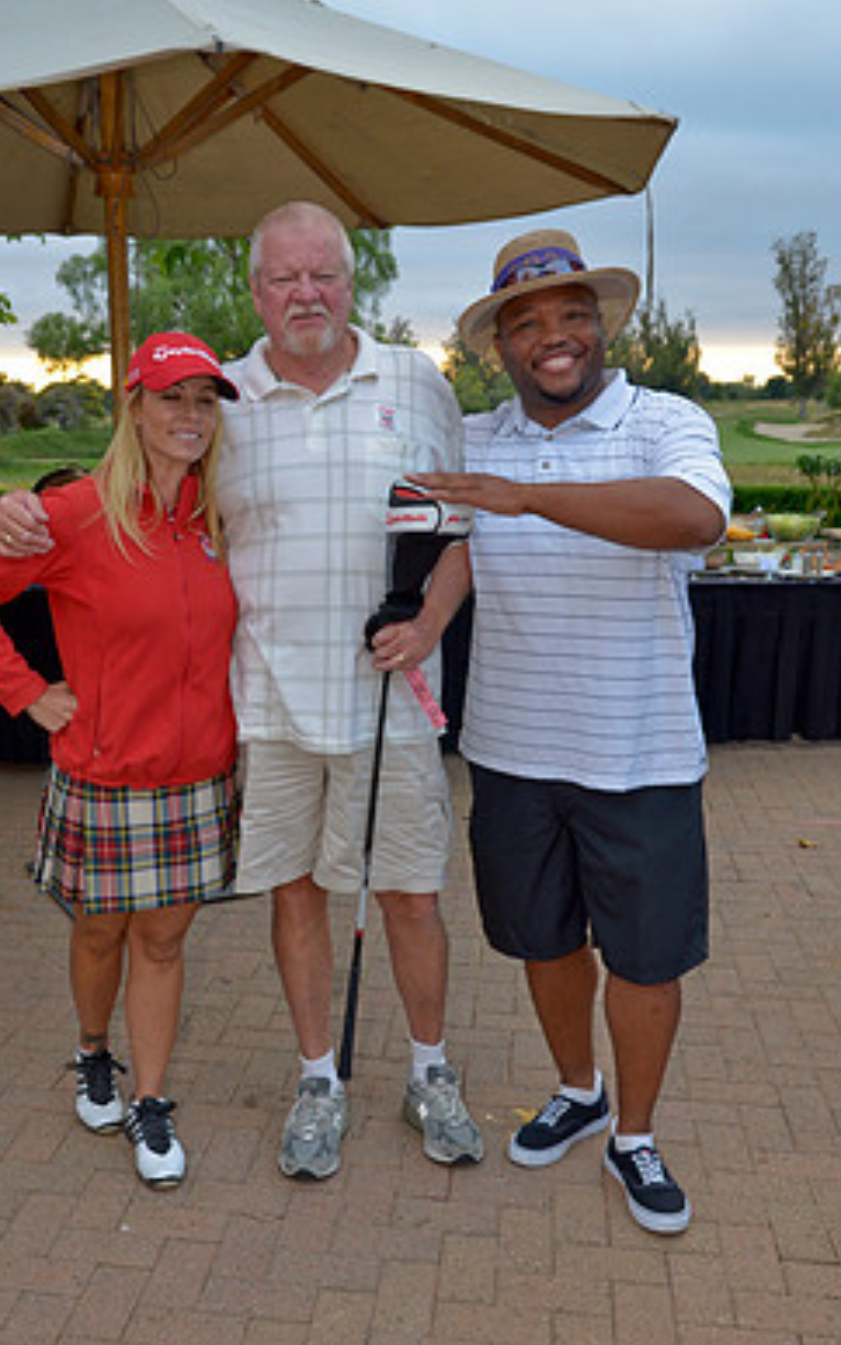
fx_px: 1430
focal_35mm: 39
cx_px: 337
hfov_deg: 32.7
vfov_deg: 50.3
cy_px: 726
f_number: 4
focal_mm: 22
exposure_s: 1/80
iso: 220
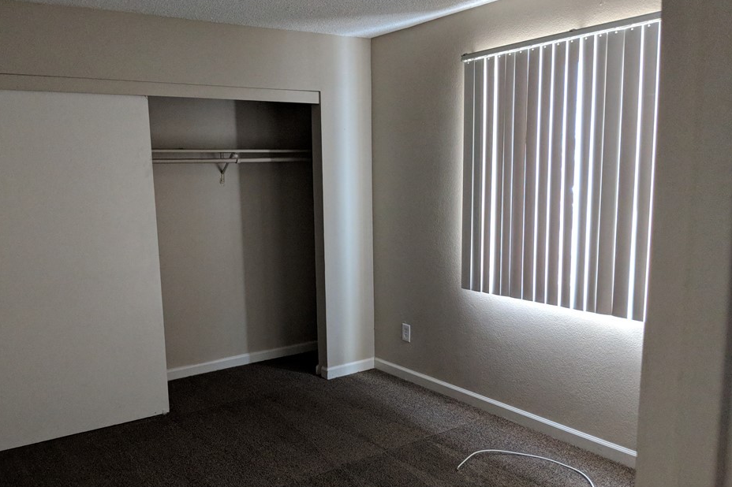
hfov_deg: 60.2
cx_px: 338
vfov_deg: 42.2
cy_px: 271
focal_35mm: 31
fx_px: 630
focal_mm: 4.44
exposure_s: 1/120
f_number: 1.8
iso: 242
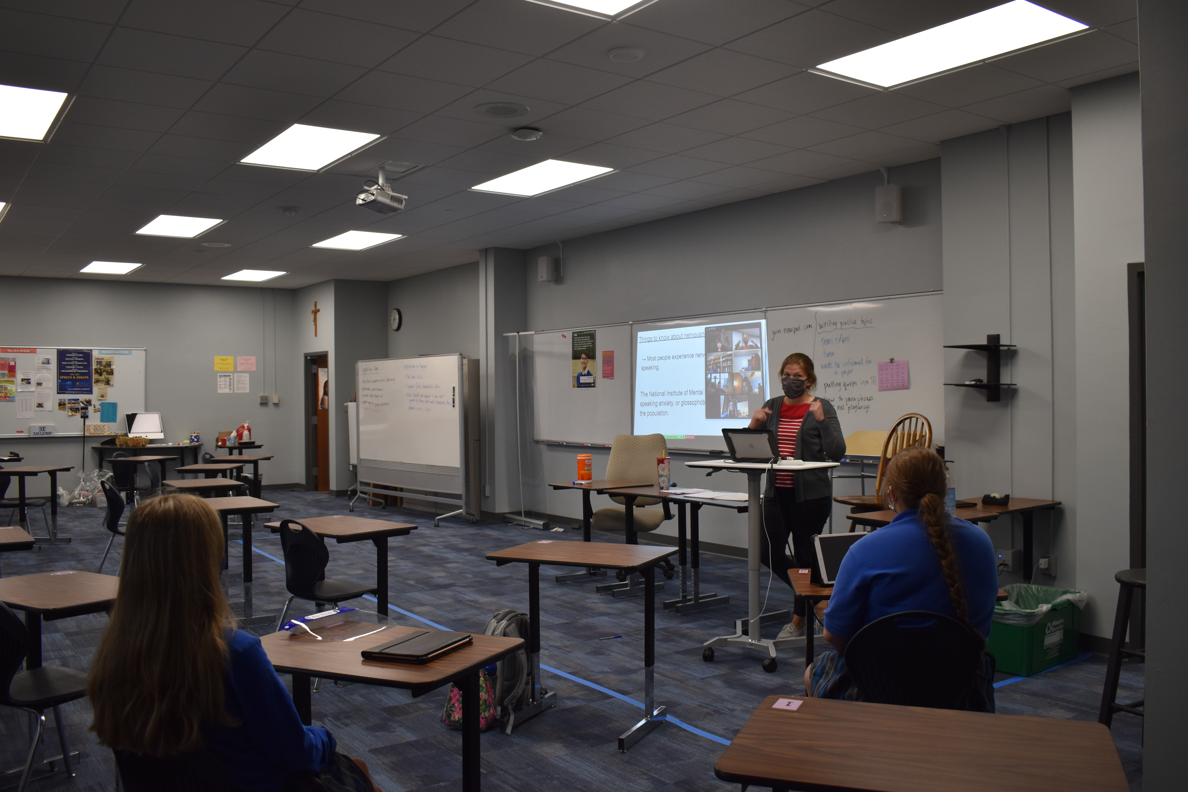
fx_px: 990
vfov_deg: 43.6
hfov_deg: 61.9
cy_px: 396
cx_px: 594
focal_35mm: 30
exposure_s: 1/90
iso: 400
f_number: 4.8
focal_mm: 20
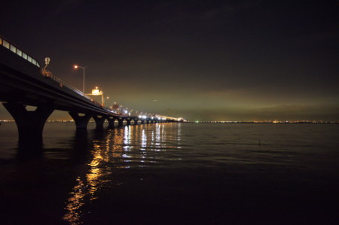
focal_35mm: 27
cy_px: 112
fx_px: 254
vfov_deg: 47.8
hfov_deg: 67.4
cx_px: 170
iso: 6400
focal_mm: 18
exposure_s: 1/6
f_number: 3.5
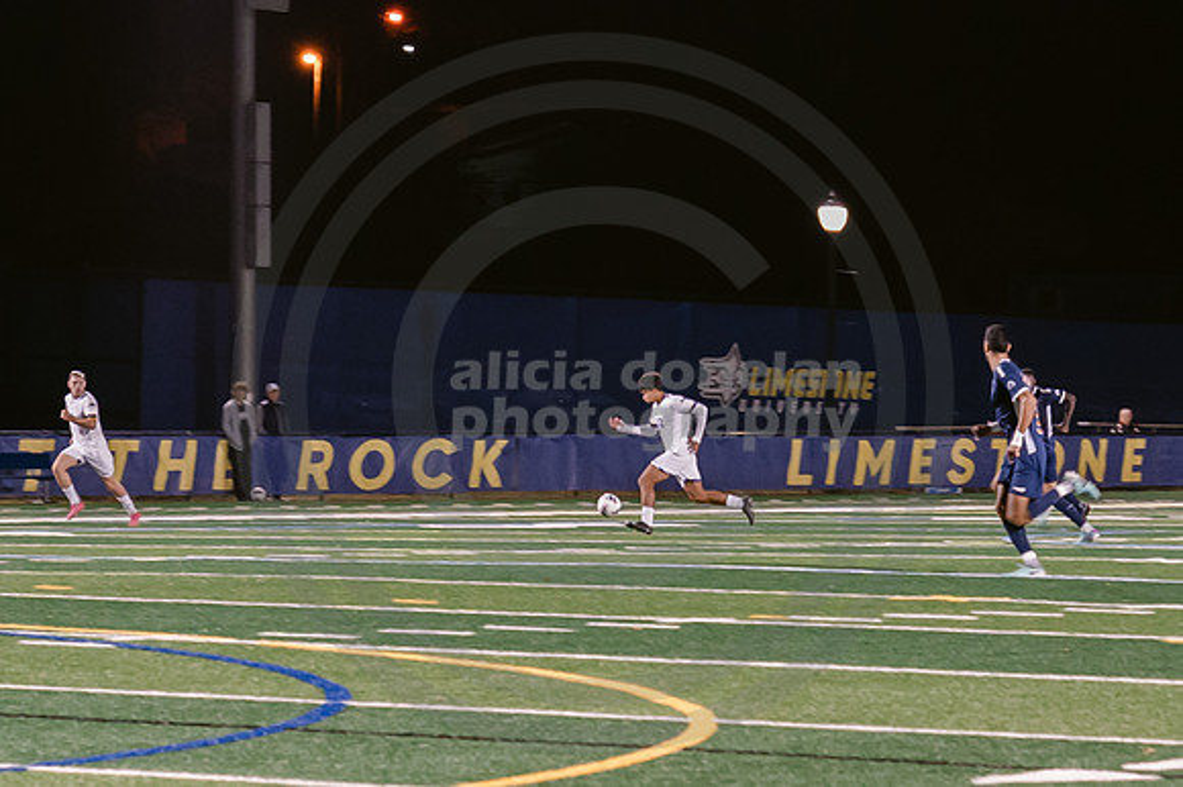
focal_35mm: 217
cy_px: 440
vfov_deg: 6.3
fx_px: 7143
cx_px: 709
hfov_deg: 9.5
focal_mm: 70
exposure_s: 1/125
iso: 2500
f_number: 3.5
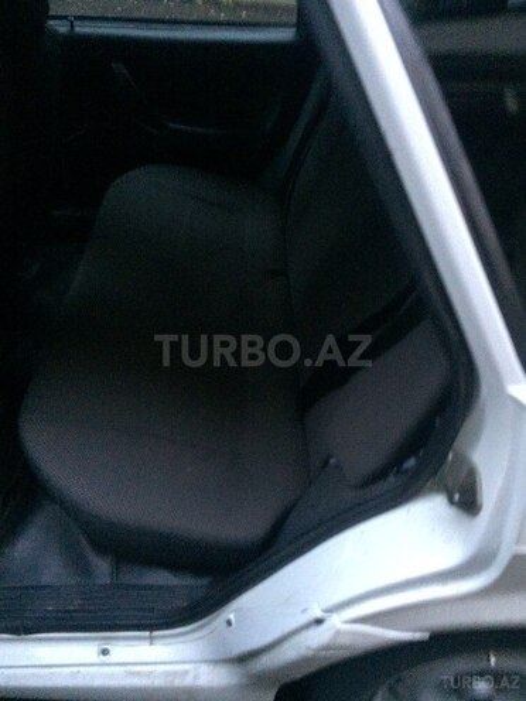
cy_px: 350
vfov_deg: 61.7
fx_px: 588
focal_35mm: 29
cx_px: 263
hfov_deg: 48.2
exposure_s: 1/17
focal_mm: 4.15
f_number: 2.2
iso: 400
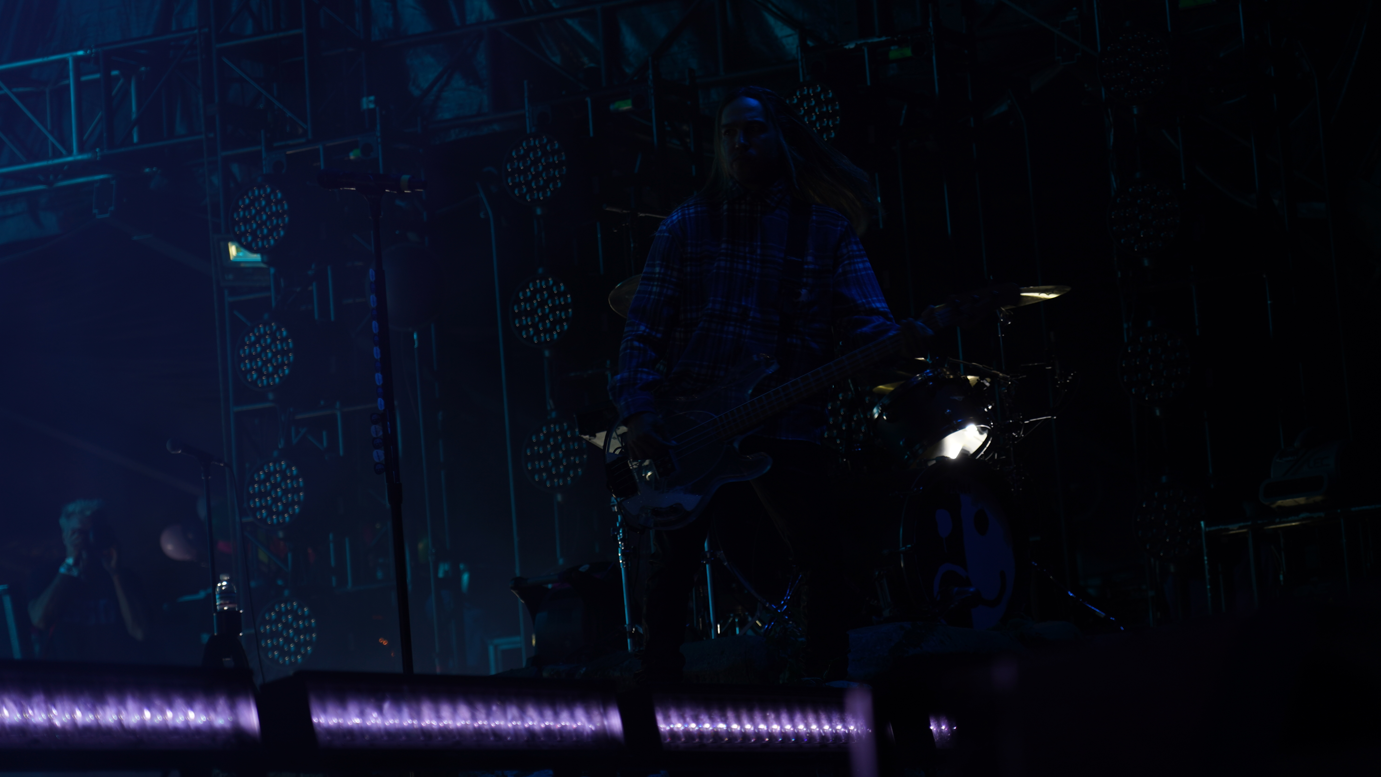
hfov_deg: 19.3
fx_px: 4065
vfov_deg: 10.9
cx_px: 692
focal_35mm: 111
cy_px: 338
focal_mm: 105
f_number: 4
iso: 100
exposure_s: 1/125
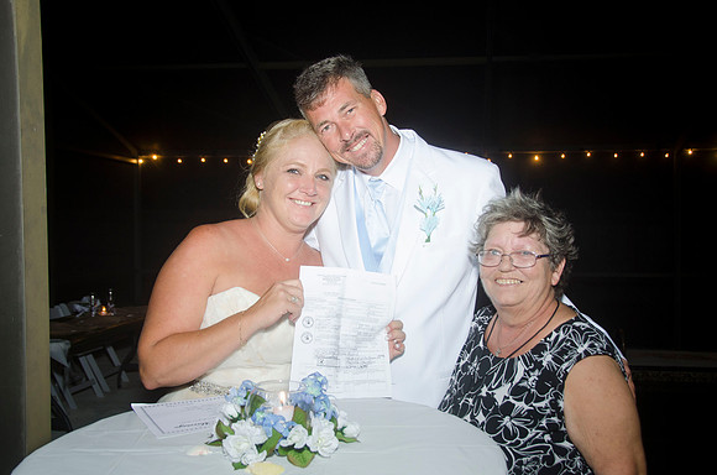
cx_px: 358
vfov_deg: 34.1
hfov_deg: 49.6
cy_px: 238
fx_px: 775
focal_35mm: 39
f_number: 5.6
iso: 400
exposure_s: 1/60
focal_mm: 26
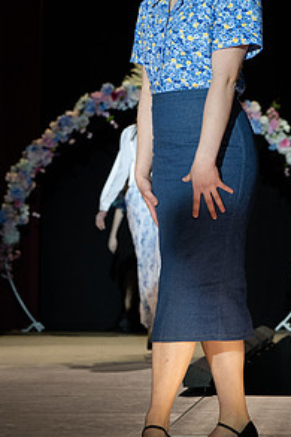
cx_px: 165
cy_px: 144
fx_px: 2501
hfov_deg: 6.7
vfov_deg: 10.0
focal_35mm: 206
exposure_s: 1/320
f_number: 5.6
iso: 1000
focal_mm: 85
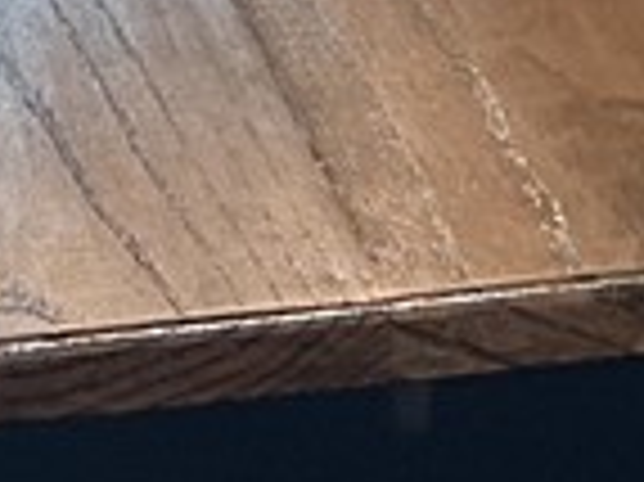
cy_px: -1140
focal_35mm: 208
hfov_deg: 9.5
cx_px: 509
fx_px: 3866
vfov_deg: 6.3
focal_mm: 3
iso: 40
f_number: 1.8
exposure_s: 1/60
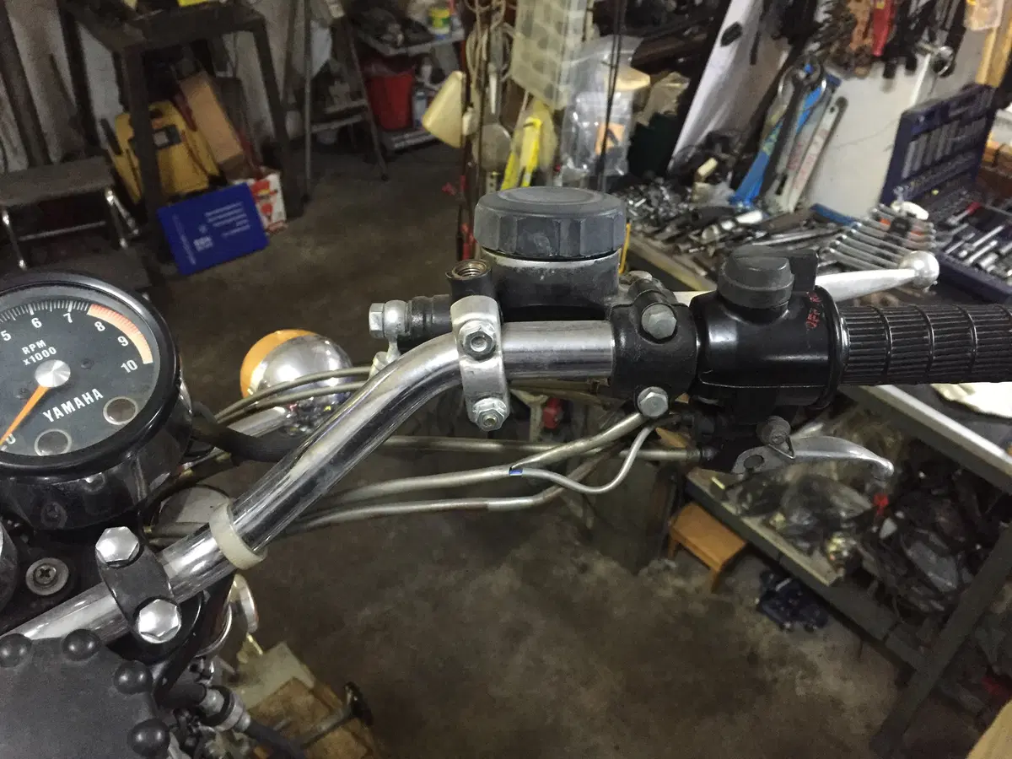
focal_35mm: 29
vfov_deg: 48.2
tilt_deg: -39.1
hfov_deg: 61.7
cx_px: 506
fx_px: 848
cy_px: 380
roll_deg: -2.3
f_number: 2.2
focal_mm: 4.15
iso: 320
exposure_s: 1/17
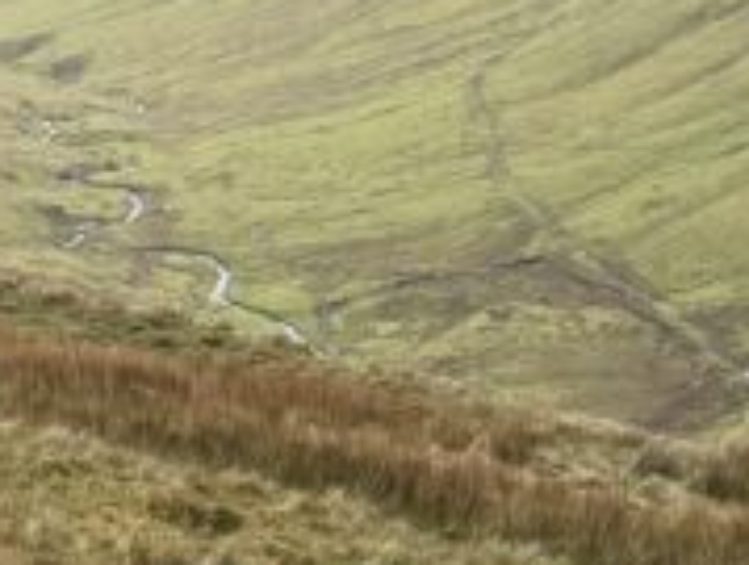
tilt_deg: -16.1
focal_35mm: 137
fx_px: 2970
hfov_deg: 14.1
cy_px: 356
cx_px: -50
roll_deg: -0.4
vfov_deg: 10.9
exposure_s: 1/1026
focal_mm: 6.76
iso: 80
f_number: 1.78
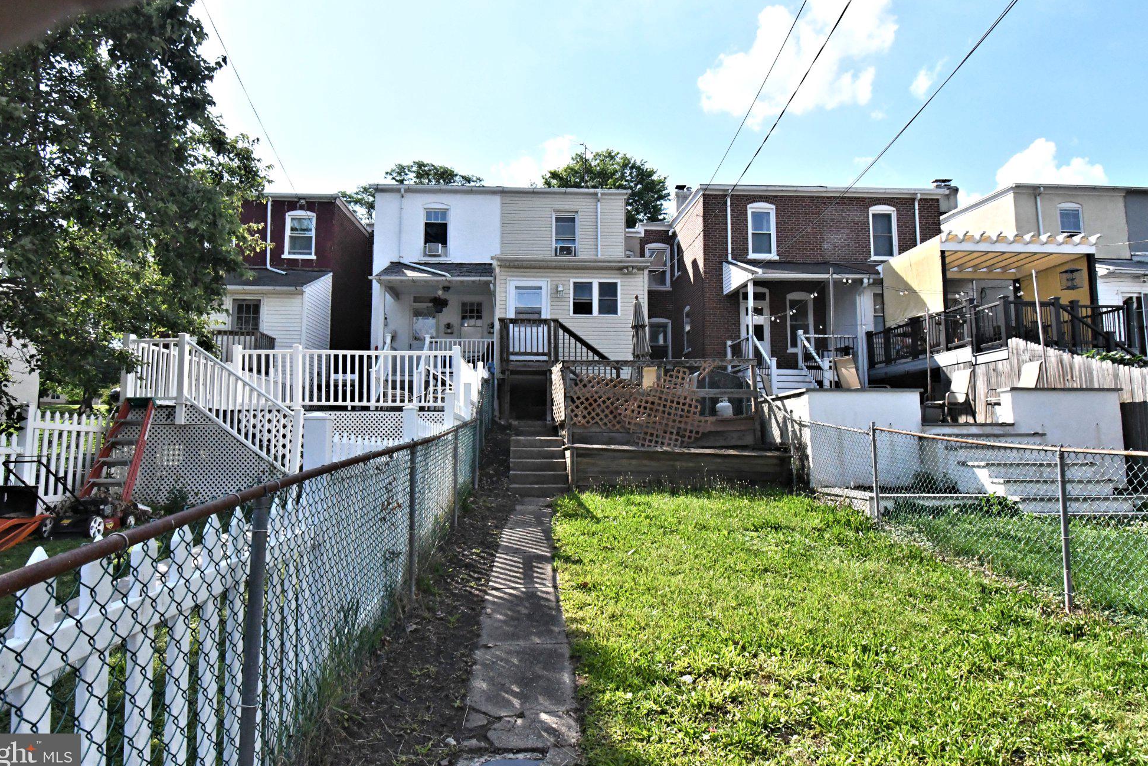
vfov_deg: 61.9
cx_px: 554
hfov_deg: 83.9
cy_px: 374
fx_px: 638
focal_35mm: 20
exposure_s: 1/5000
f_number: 10
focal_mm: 13
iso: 5000
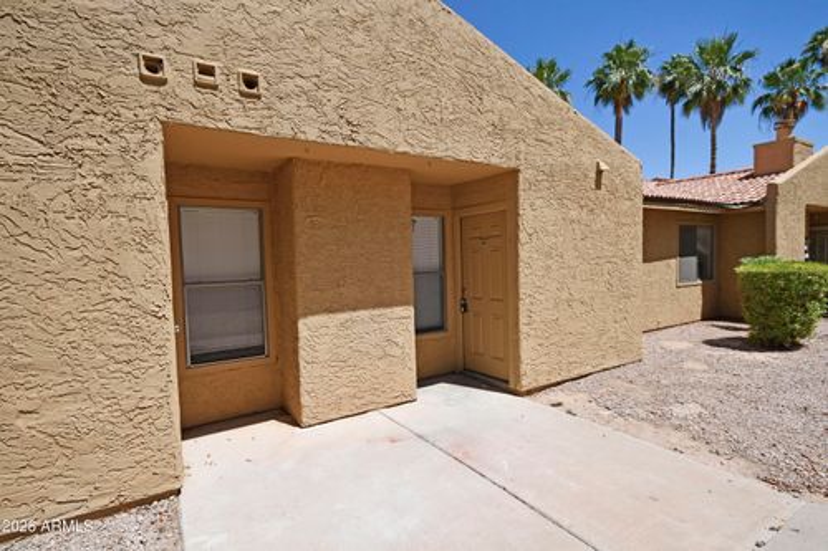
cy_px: 276
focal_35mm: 19
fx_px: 437
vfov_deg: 64.5
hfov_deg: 86.9
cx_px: 414
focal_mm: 13
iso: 100
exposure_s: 1/320
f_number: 9
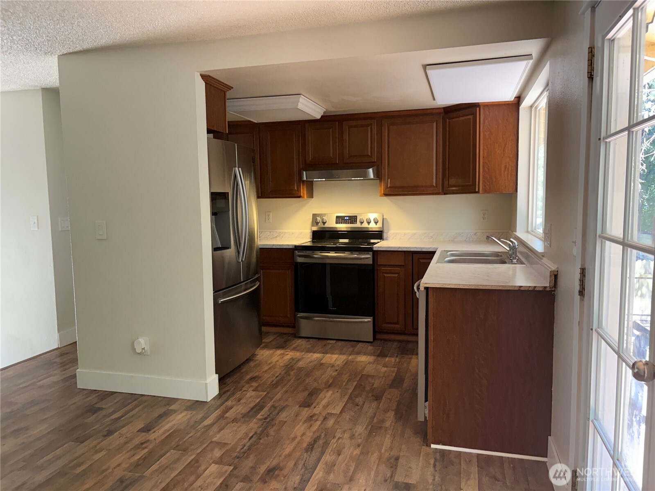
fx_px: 492
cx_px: 328
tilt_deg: -5.5
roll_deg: +0.3
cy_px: 246
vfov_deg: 53.1
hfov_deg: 67.3
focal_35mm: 26
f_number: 1.6
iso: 200
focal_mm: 5.96
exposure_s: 1/60
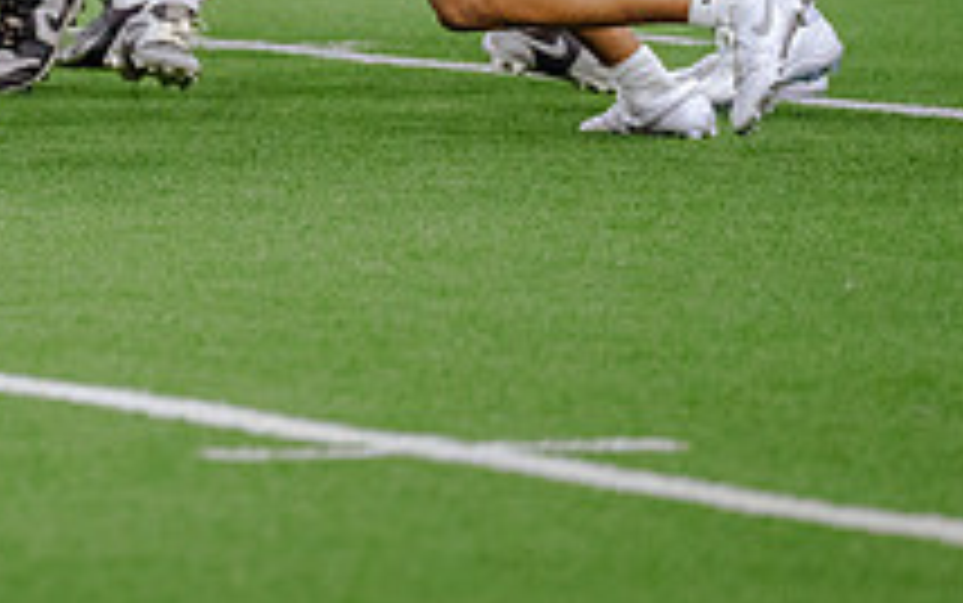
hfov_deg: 2.9
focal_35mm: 714
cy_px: -280
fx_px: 18749
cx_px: -303
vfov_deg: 1.8
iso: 3200
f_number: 2.8
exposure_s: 1/1250
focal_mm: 200
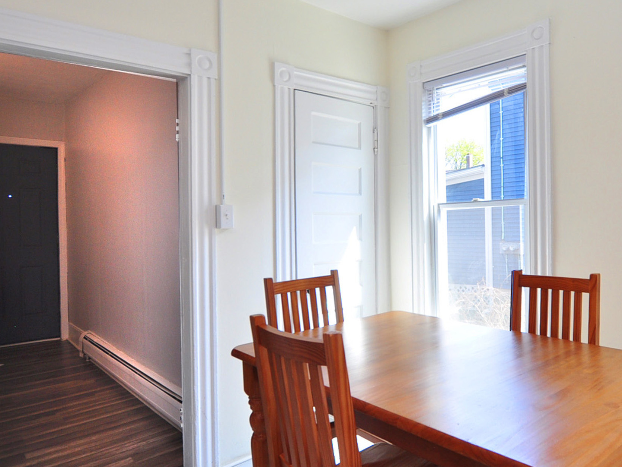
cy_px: 221
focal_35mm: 25
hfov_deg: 67.4
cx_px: 418
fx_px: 449
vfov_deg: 54.8
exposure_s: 1/60
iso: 250
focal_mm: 10
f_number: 4.5
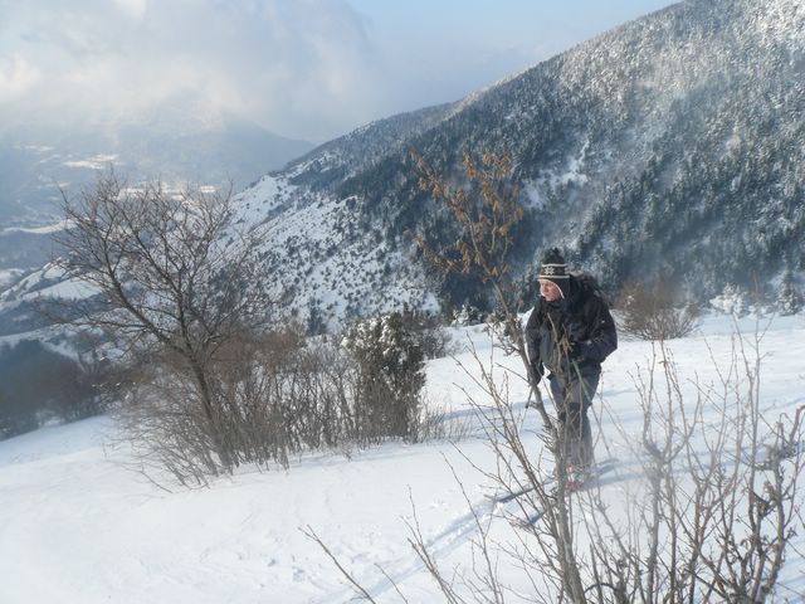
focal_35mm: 28
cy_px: 302
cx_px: 402
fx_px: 651
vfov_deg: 49.7
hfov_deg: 63.4
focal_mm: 4.6
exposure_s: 1/200
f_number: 8
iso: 100
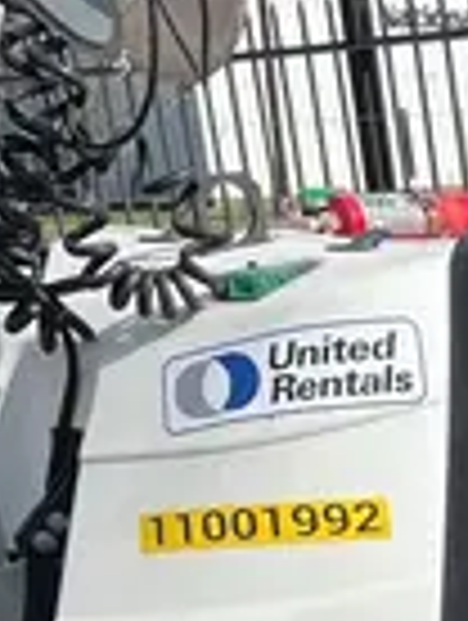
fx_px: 2480
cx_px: 1125
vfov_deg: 13.3
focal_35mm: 138
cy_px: 1001
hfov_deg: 9.6
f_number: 1.6
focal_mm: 5.1
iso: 50
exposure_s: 1/2410
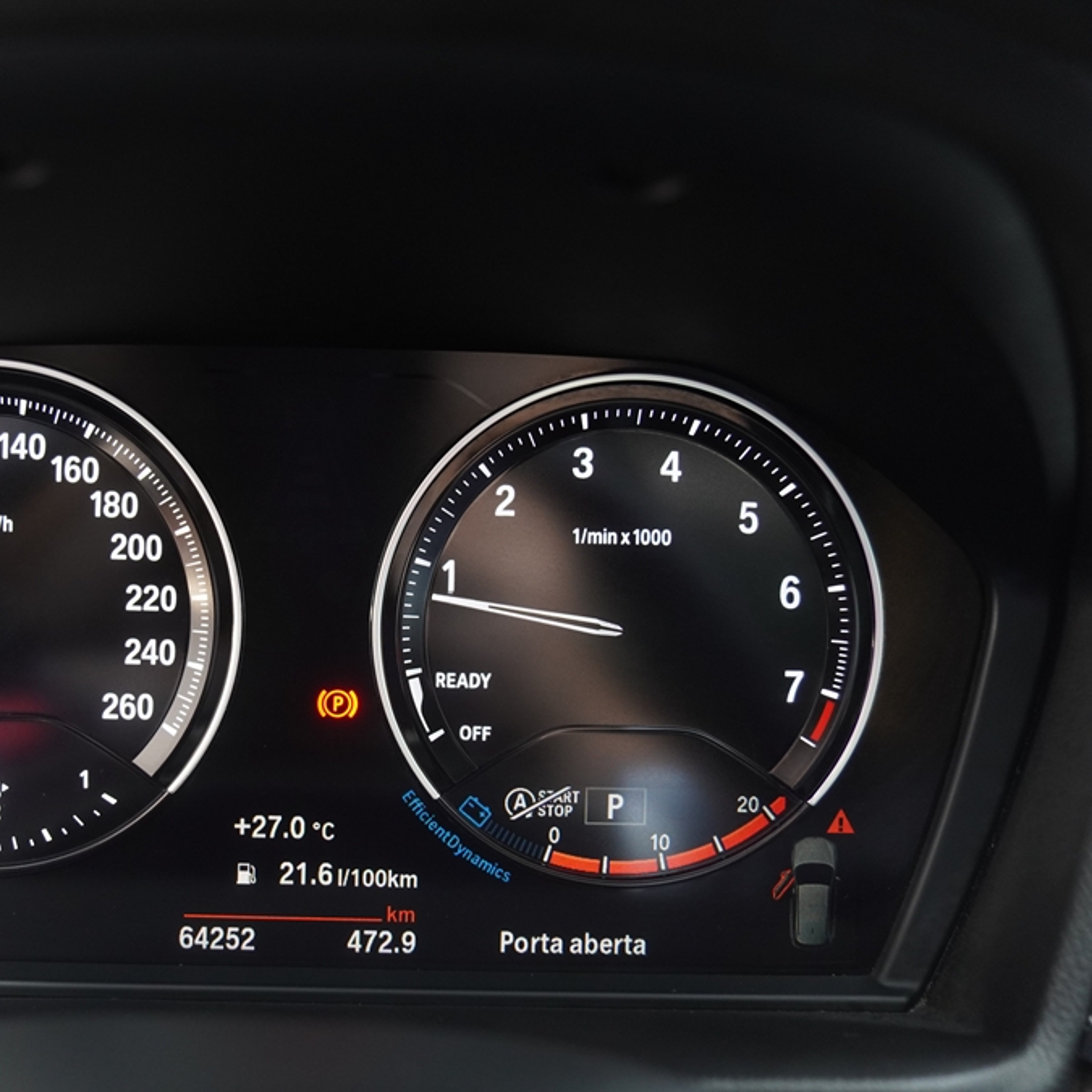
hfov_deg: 40.6
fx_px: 1451
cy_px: 544
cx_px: 335
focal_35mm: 41
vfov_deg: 41.3
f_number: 2.8
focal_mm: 21
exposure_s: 1/40
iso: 800
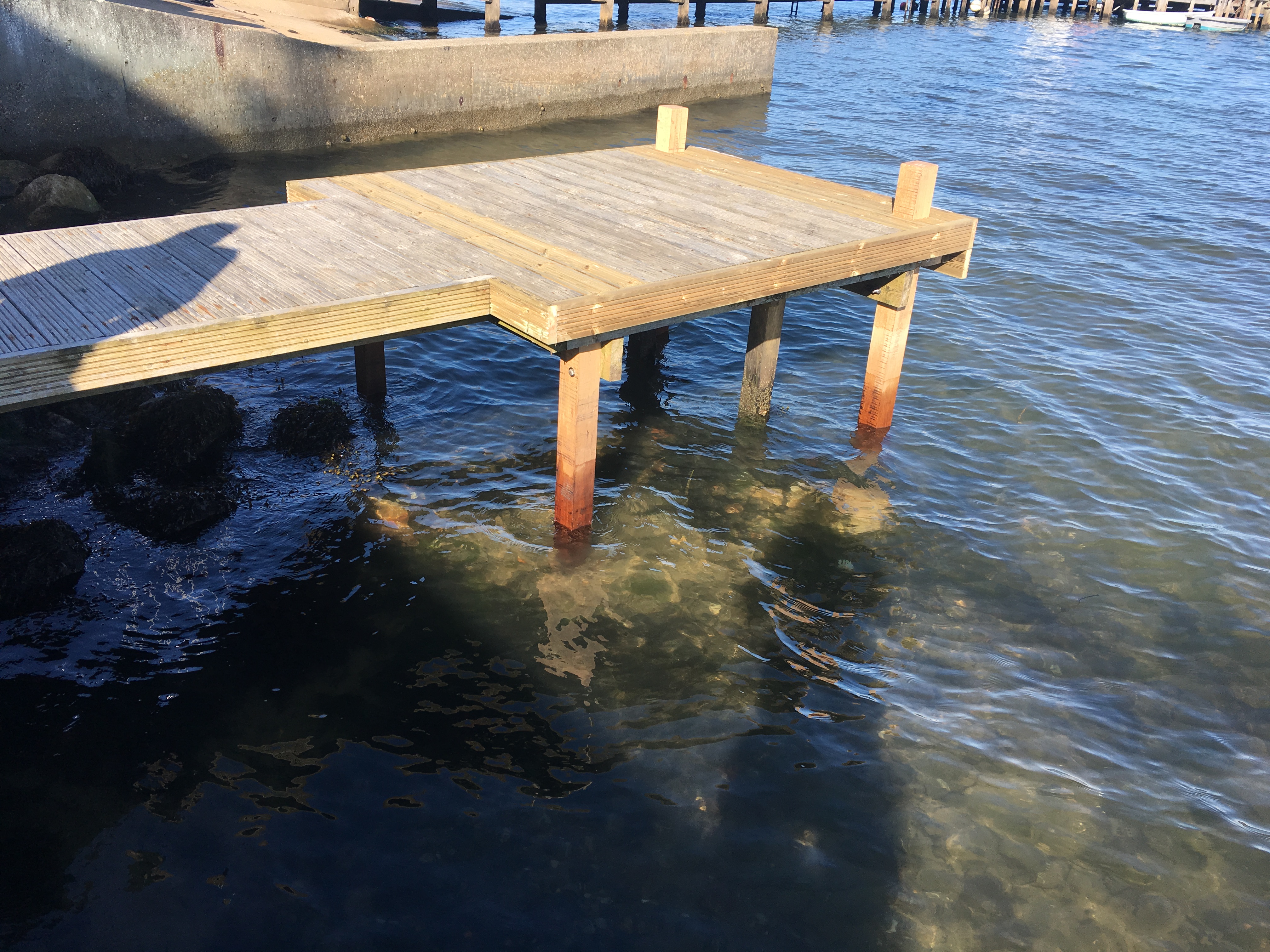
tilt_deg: -25.7
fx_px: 1064
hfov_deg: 61.7
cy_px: 476
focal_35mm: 29
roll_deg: -2.7
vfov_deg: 48.2
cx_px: 635
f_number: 2.2
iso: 25
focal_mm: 4.15
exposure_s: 1/674
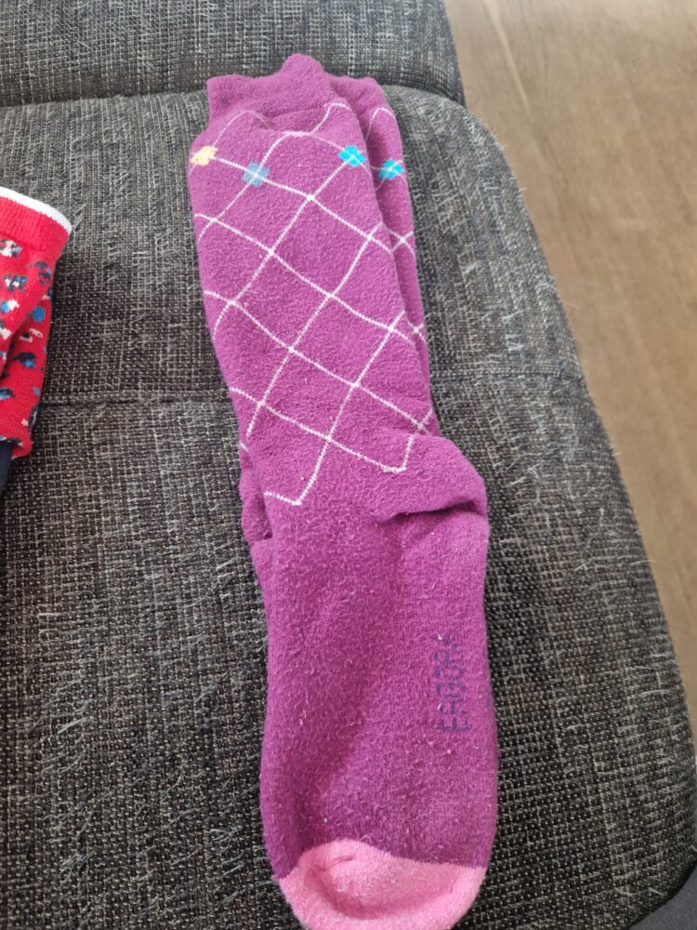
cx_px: 348
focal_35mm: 23
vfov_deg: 73.9
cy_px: 465
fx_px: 617
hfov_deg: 58.9
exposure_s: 1/33
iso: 640
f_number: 1.8
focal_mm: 5.4
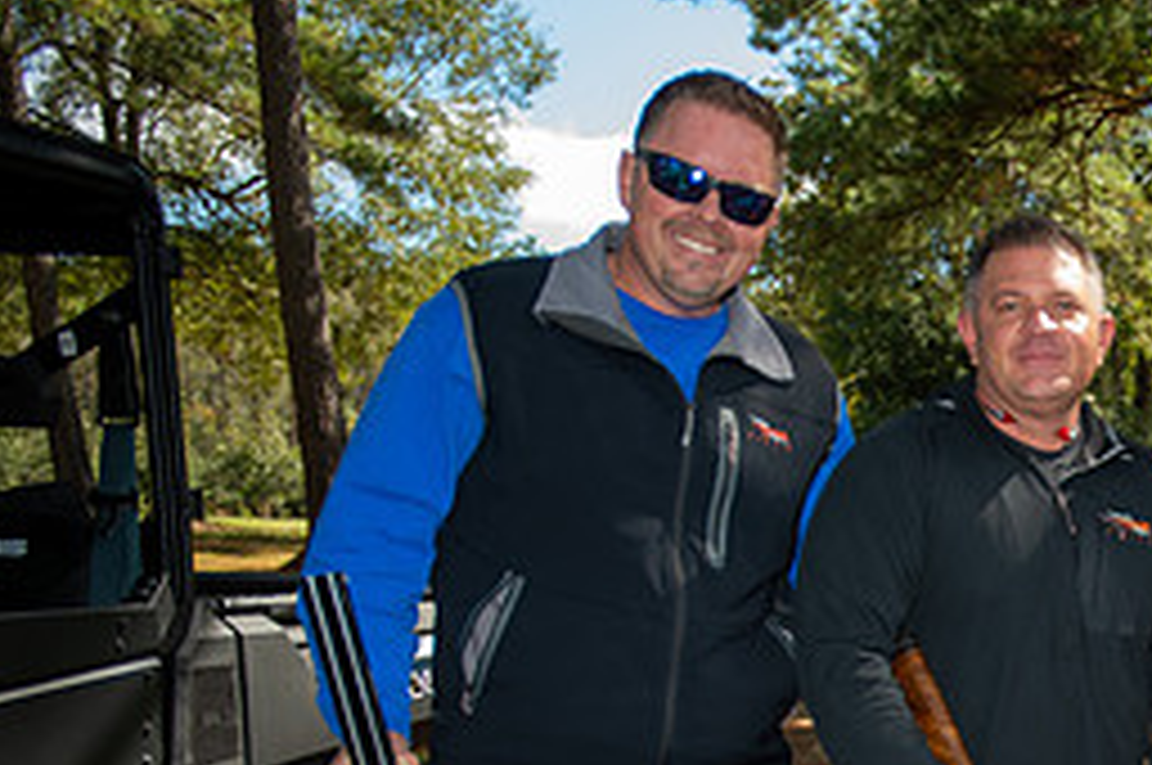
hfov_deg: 30.8
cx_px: 1224
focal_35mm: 59
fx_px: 1886
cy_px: 810
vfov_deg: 21.9
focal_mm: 26
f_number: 2.8
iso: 80
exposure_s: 1/250
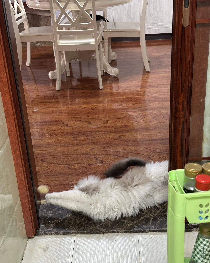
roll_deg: +1.8
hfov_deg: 29.7
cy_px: 143
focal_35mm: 51
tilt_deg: -26.3
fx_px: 396
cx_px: 107
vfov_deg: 36.6
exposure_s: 1/50
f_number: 1.78
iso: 250
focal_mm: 6.86
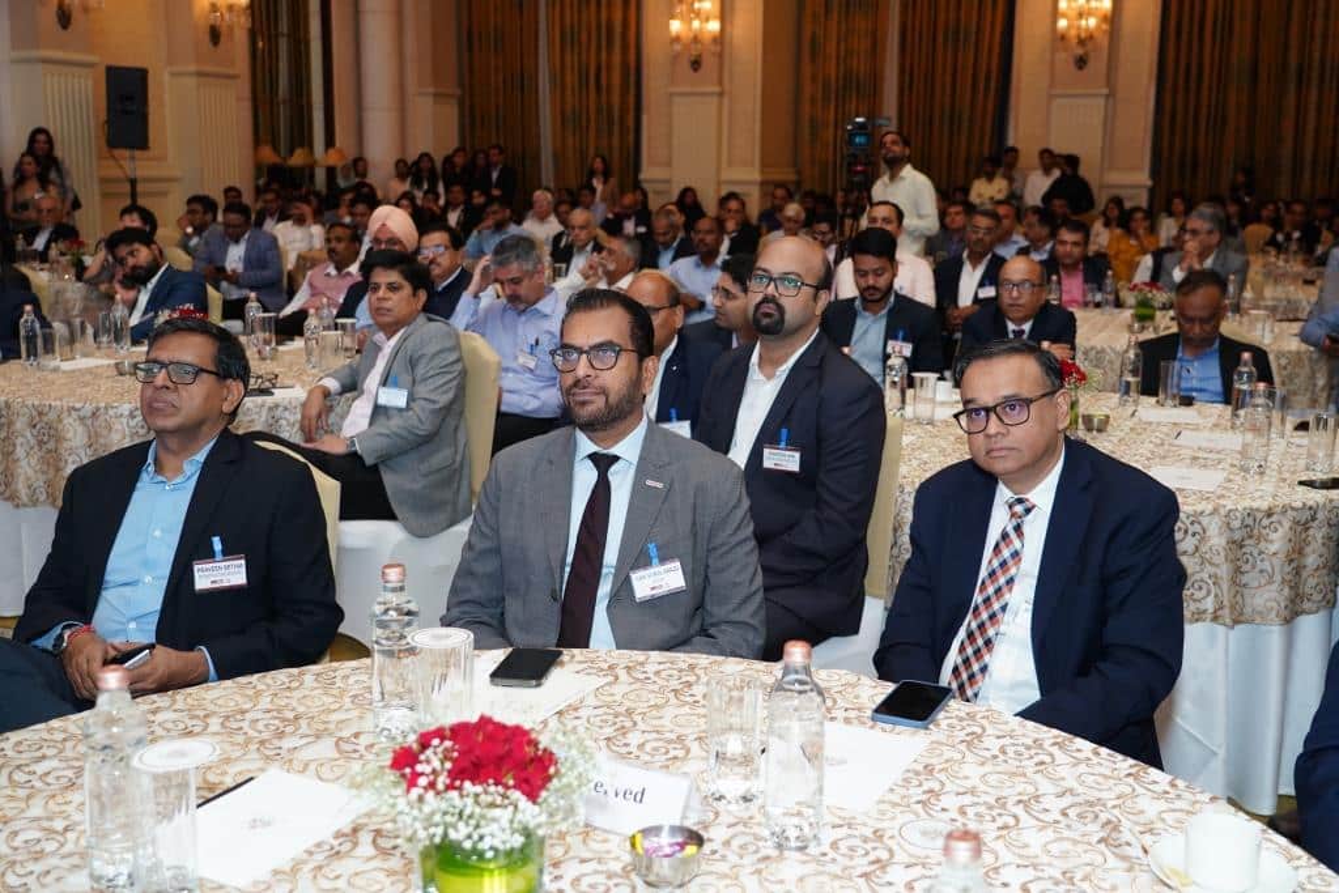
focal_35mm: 38
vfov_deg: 35.1
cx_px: 670
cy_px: 446
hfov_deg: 50.7
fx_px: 1413
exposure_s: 1/160
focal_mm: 38
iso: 1600
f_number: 4
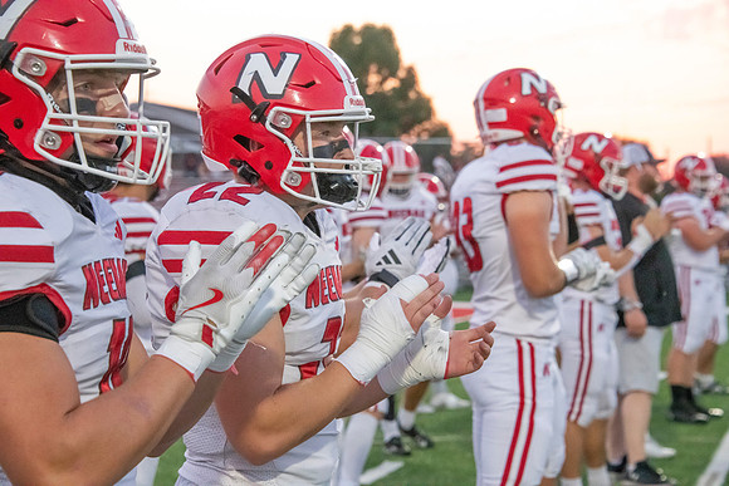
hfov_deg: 18.3
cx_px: 364
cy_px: 243
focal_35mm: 112
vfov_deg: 12.2
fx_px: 2268
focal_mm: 112
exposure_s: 1/1250
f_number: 7.1
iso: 10000
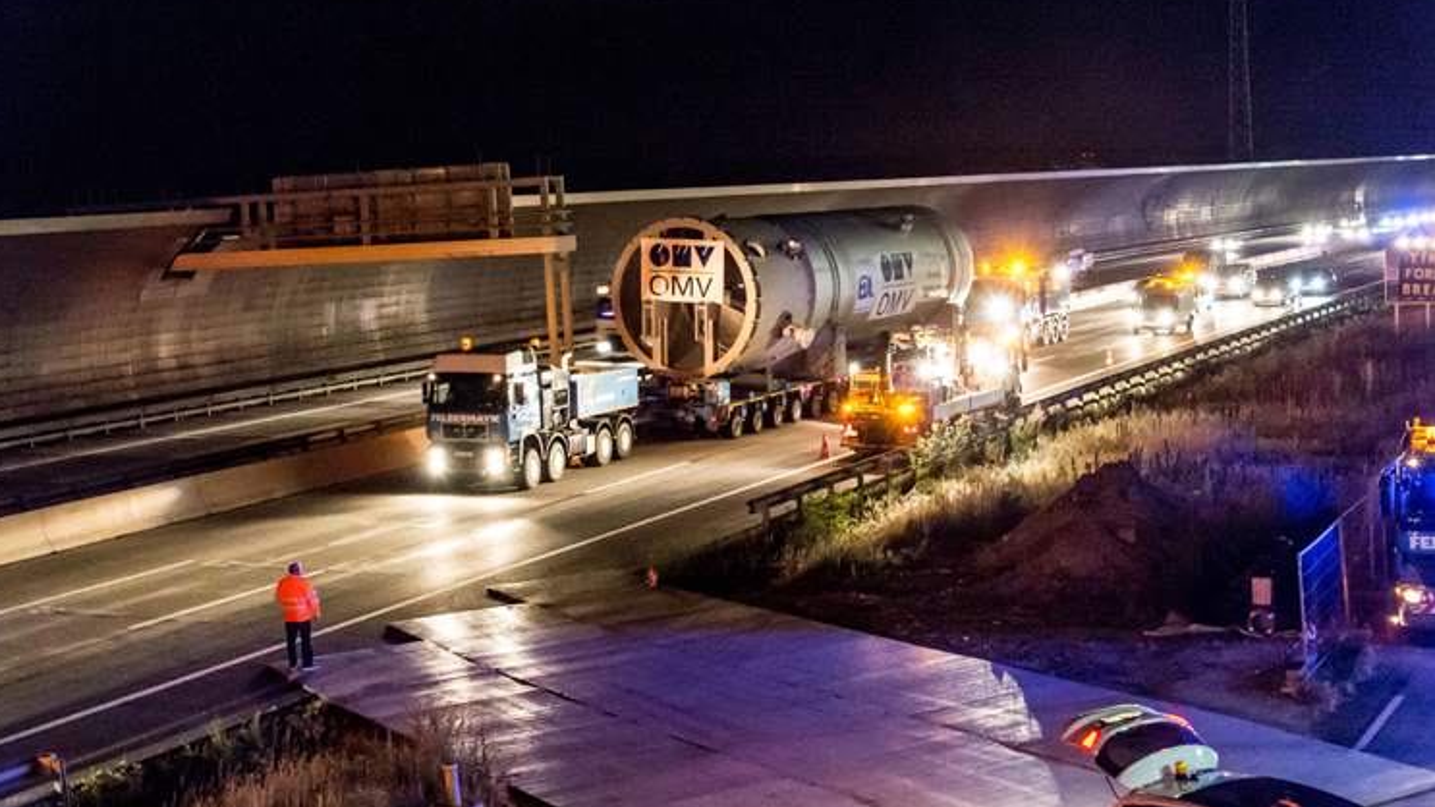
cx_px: 713
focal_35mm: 55
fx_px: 2093
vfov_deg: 21.8
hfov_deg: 37.8
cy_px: 456
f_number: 6.3
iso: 12800
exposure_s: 1/20
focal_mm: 52
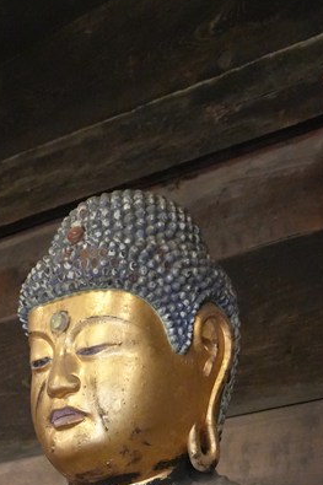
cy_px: 610
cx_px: 39
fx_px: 1535
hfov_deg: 11.9
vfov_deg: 17.0
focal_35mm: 114
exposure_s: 1/160
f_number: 4
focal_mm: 44
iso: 12800
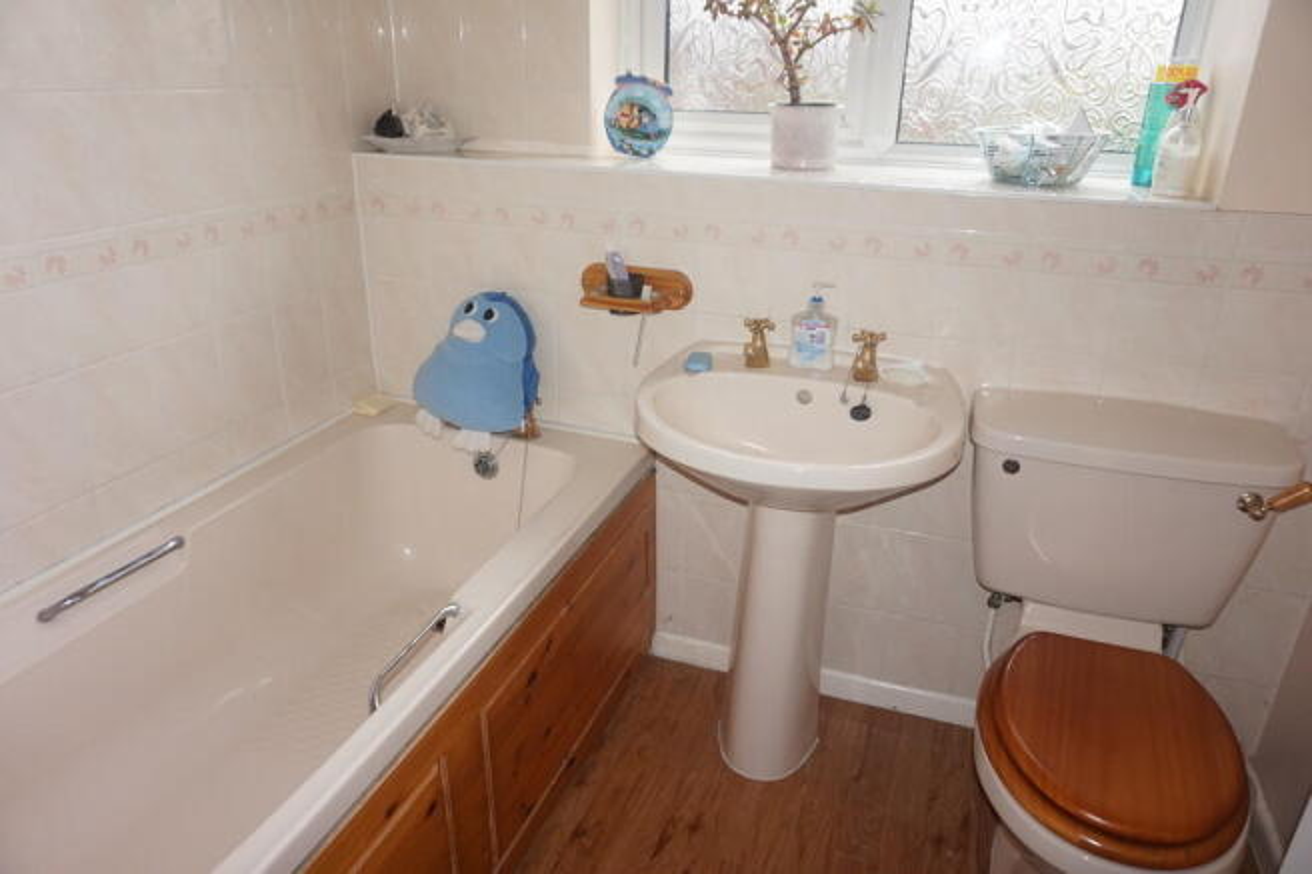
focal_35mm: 24
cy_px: 437
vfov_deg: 53.1
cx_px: 656
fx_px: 874
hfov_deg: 73.8
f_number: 4
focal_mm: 16
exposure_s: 1/160
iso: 320
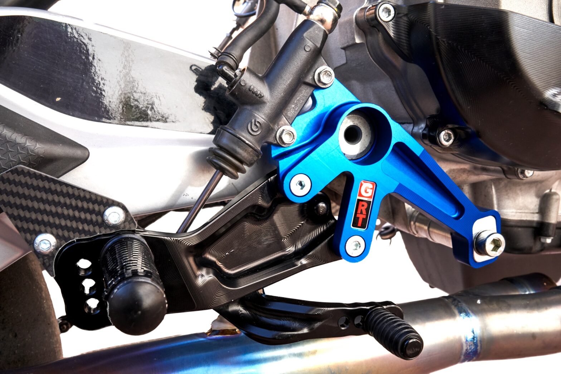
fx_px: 561
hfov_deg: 53.1
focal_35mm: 36
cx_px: 280
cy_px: 187
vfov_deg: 36.9
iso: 640
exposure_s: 1/60
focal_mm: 36
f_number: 18
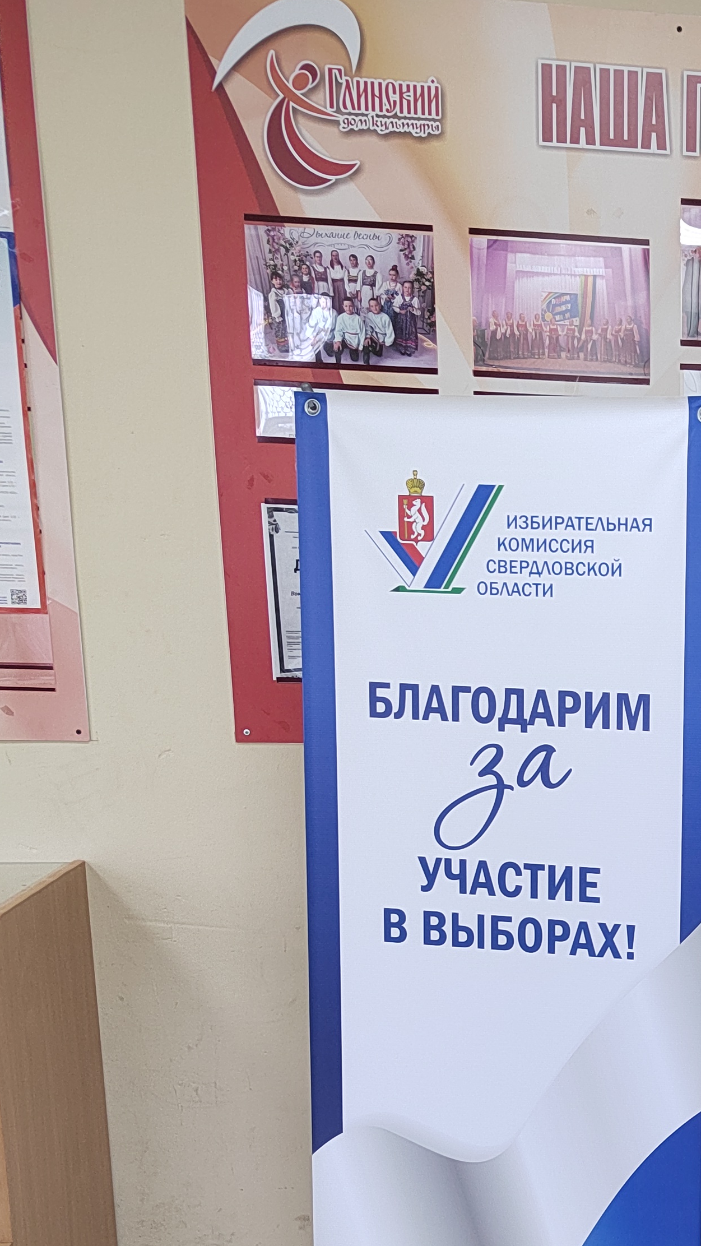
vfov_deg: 44.9
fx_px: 1453
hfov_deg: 24.8
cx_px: 813
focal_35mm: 44
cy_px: 928
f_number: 1.9
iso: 1206
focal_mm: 5.52
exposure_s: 1/100
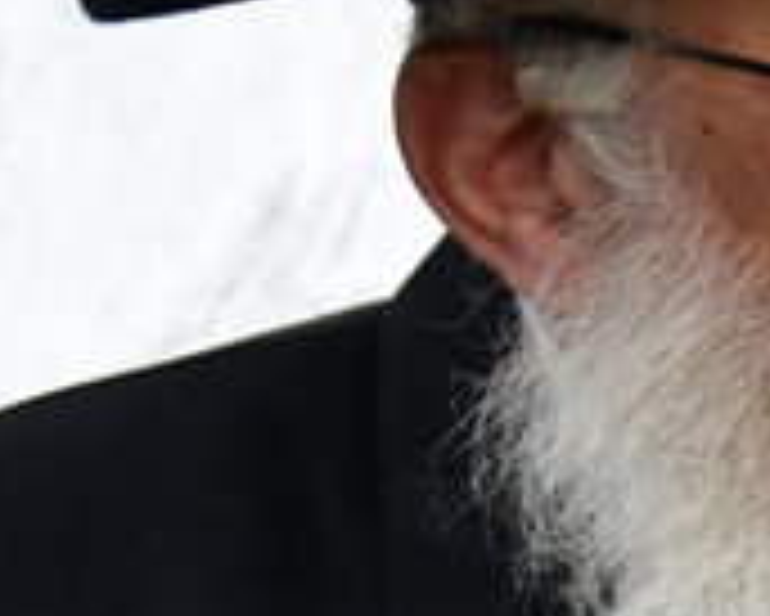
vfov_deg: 5.8
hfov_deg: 7.2
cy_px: 362
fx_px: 6134
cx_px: 612
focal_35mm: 269
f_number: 5.6
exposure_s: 1/100
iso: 3200
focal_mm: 35
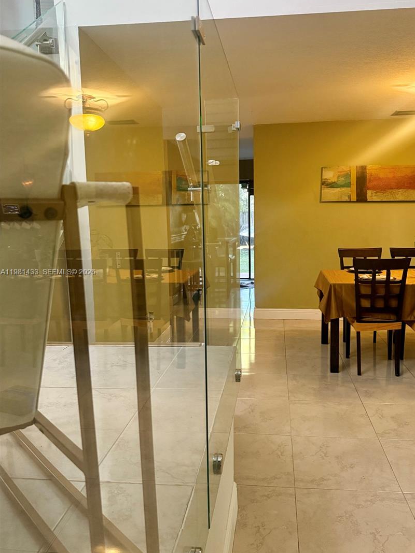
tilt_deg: -6.8
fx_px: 432
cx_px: 233
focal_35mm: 27
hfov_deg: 51.2
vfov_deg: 65.3
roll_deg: +0.9
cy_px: 273
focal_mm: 6.76
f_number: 1.78
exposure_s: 1/60
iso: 500
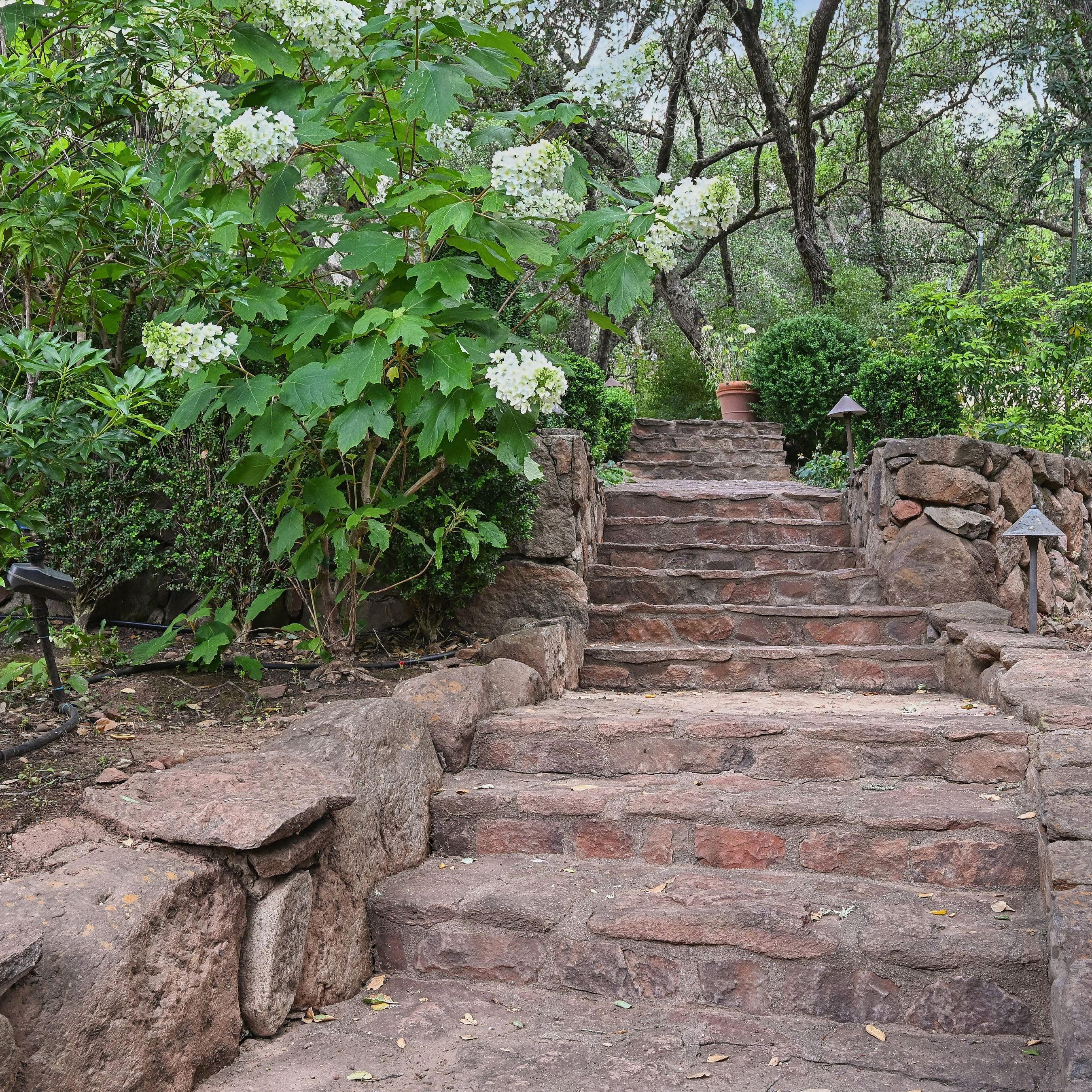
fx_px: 1239
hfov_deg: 47.3
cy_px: 536
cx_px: 646
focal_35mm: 35
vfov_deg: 47.6
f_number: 11
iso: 800
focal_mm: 24.5
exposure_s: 1/50
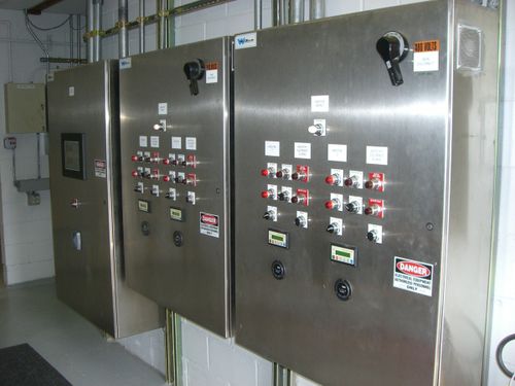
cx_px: 258
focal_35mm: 38
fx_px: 565
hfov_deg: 49.0
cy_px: 193
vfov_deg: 37.7
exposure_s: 1/60
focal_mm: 6.2
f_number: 2.7
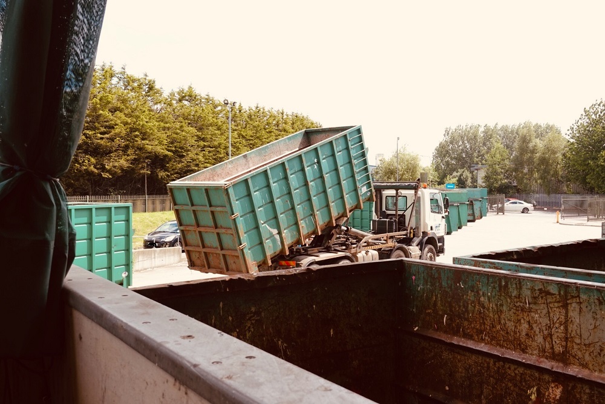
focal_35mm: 35
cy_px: 202
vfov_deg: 37.9
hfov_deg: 54.4
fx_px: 589
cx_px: 302
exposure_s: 1/320
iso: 100
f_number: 4
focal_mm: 12.96
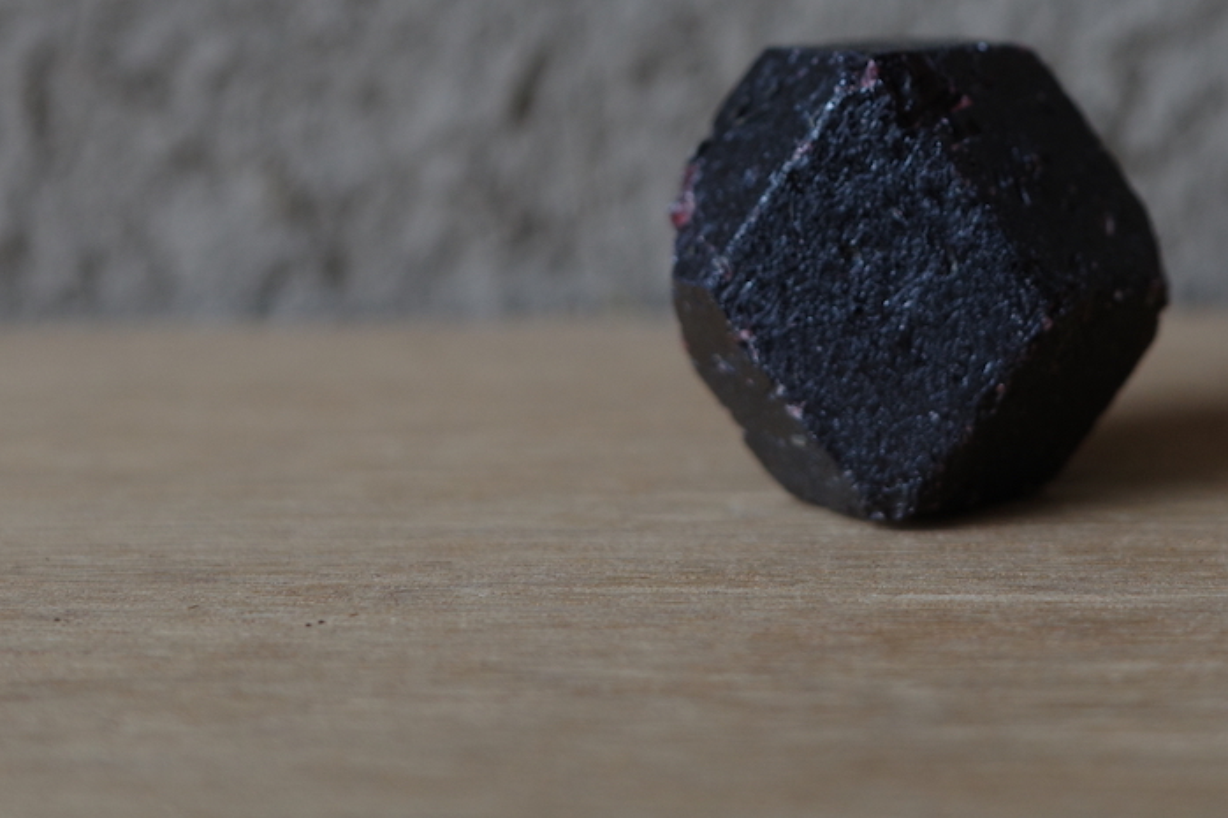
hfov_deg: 23.4
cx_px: 908
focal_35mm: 86
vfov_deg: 15.7
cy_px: 49
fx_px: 2933
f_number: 2.8
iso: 200
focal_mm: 26
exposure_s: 1/125
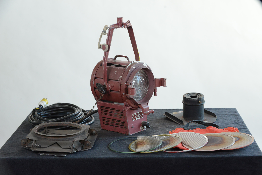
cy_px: 88
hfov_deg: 27.0
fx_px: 546
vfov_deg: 18.2
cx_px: 131
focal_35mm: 75
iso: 2200
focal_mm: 75
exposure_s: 1/80
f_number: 8
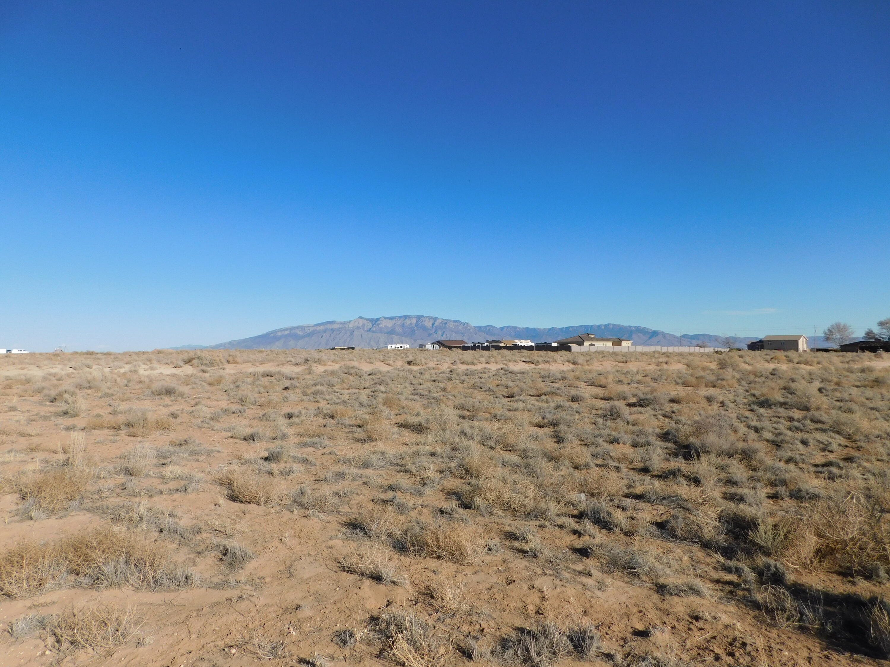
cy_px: 334
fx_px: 591
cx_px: 445
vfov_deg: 58.9
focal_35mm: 23
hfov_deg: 73.9
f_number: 6
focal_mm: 4
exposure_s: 1/640
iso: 125
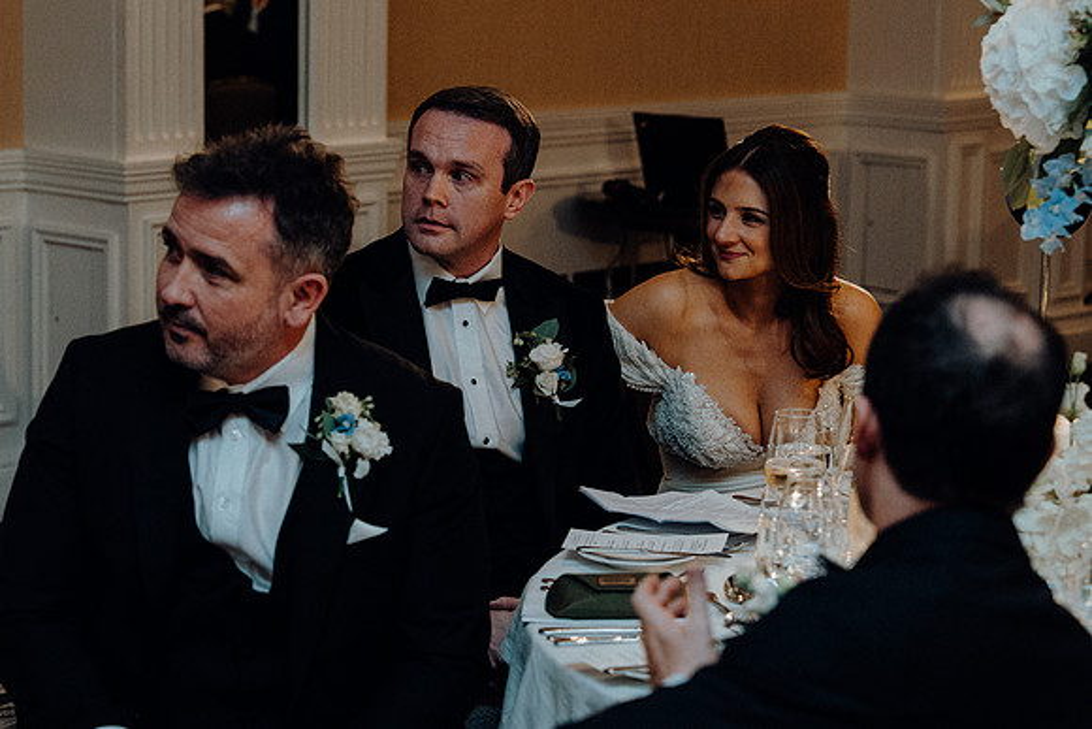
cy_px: 364
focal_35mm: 105
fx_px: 3186
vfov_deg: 13.0
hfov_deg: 19.5
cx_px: 546
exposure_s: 1/160
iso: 2500
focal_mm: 70
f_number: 3.5
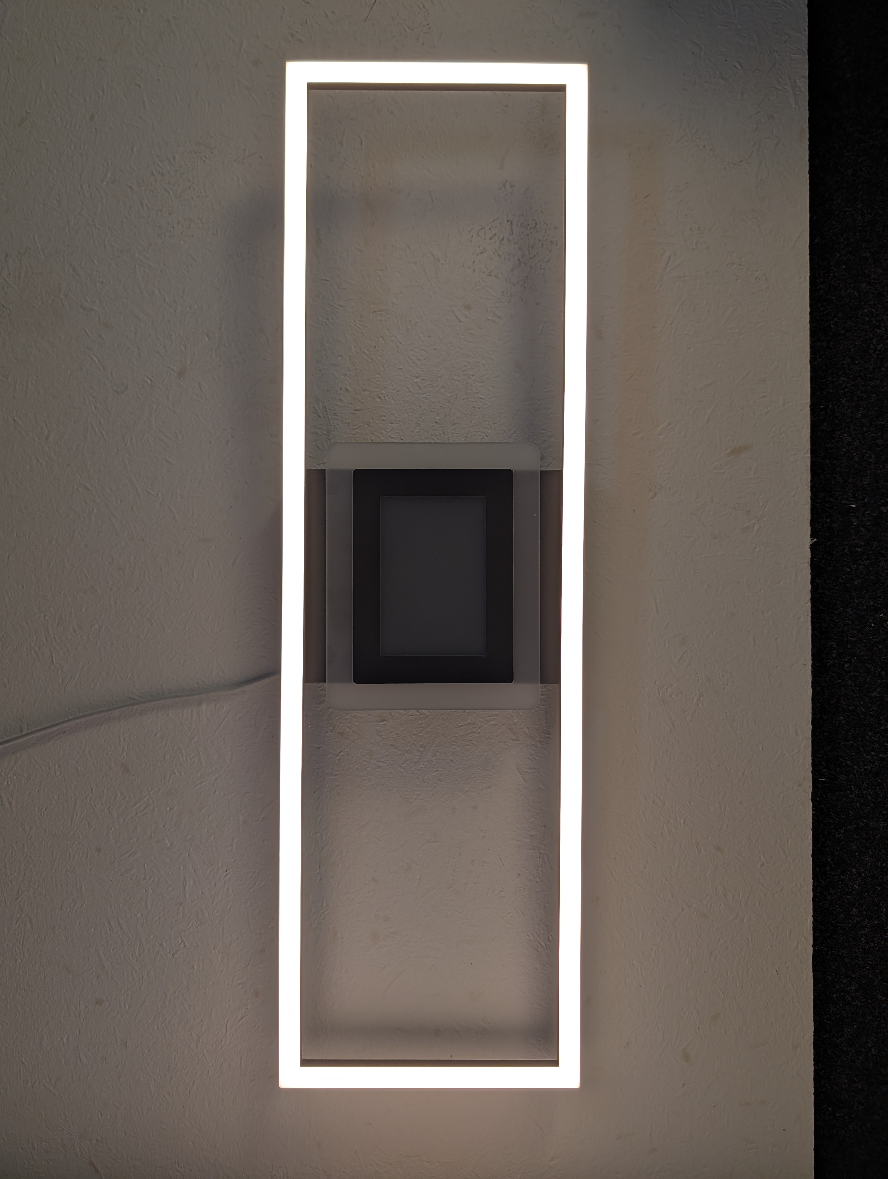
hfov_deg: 56.9
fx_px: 819
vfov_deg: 71.5
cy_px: 590
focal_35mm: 24
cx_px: 444
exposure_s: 1/241
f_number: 1.68
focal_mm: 6.9
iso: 20
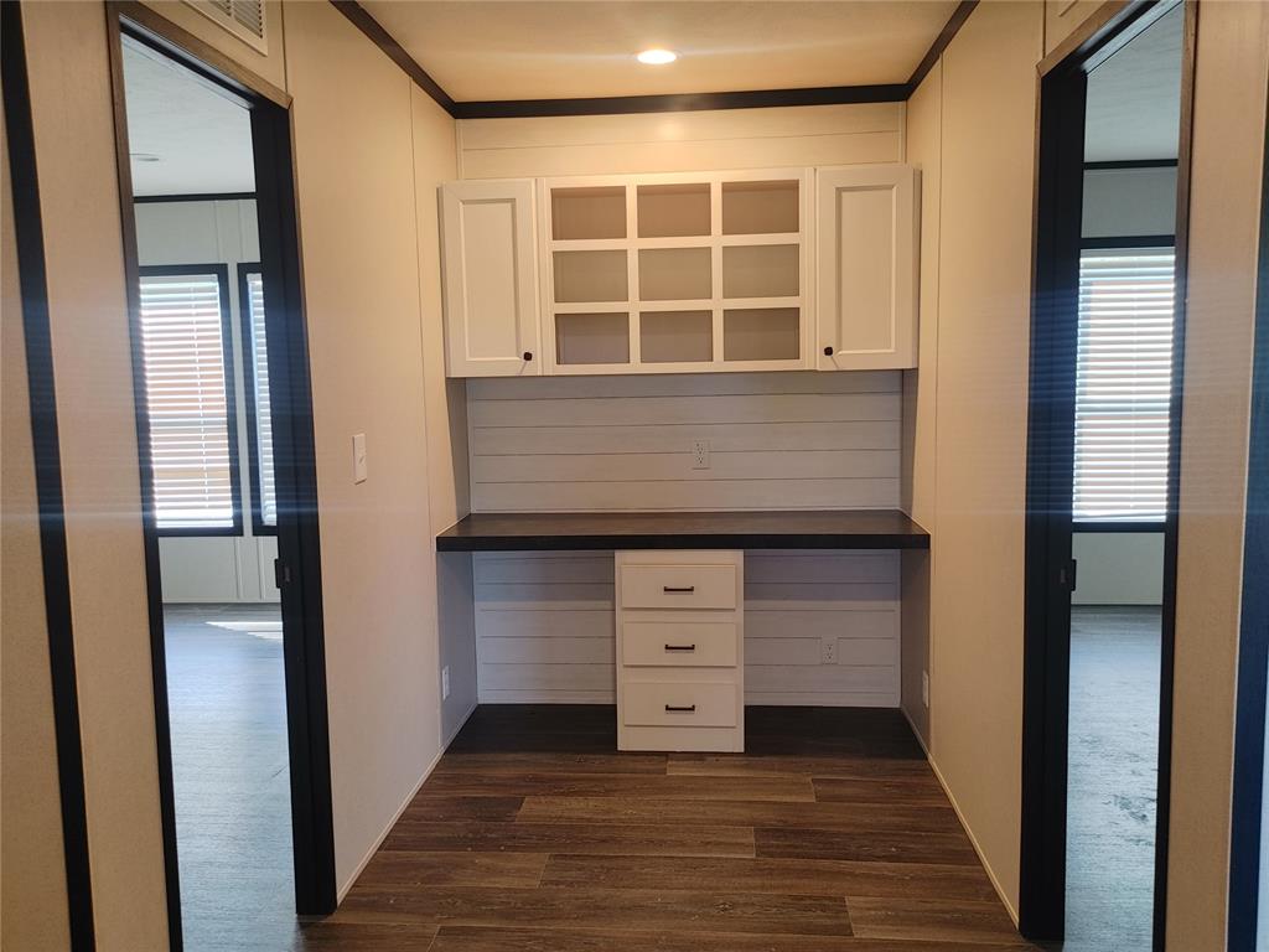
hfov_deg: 63.4
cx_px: 634
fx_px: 1026
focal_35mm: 28
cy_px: 476
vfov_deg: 49.7
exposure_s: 1/40
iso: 100
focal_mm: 5.58
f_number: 1.8
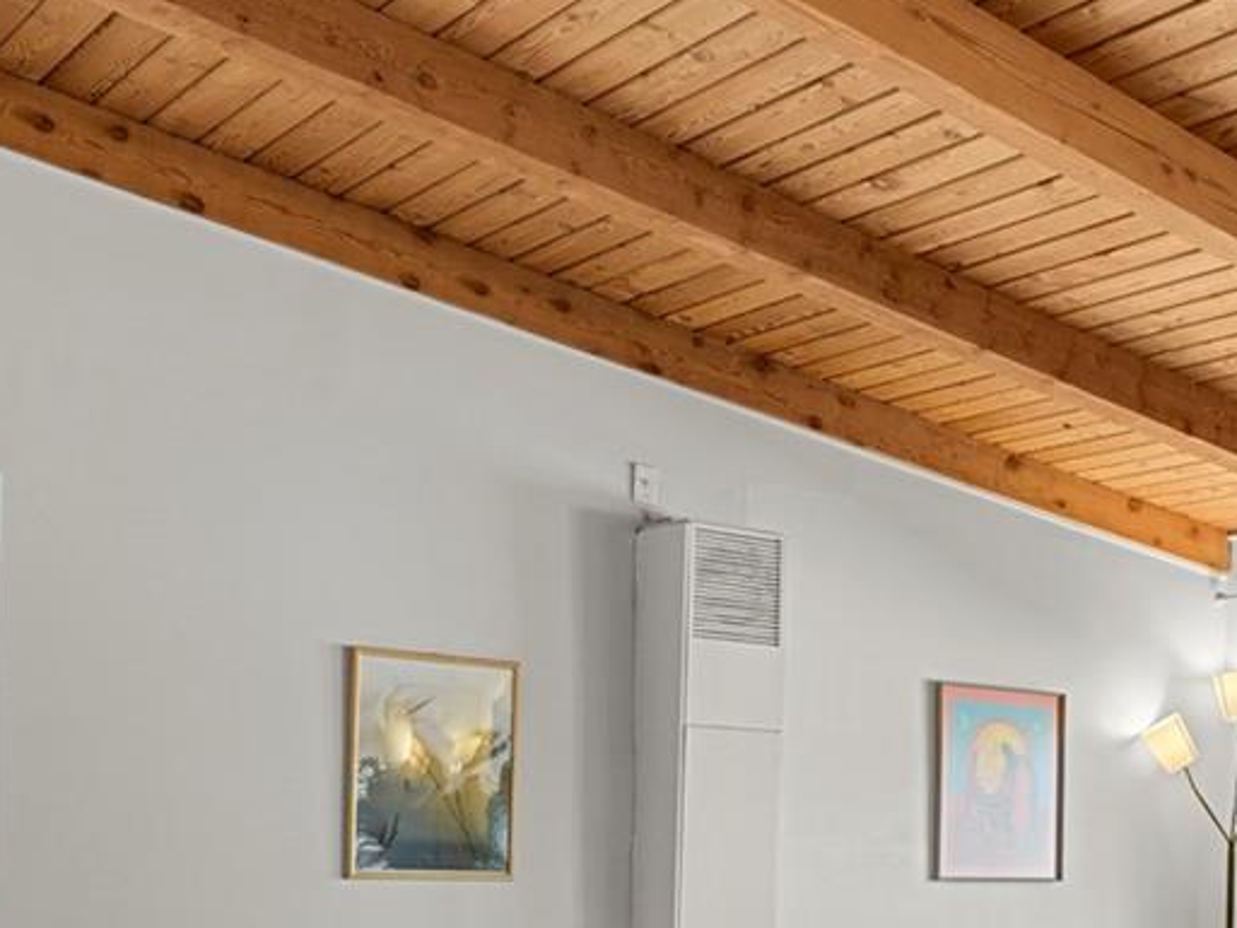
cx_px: 1324
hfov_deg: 33.3
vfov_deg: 27.5
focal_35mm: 51
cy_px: 844
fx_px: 1823
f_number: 8
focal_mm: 17
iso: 250
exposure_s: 2
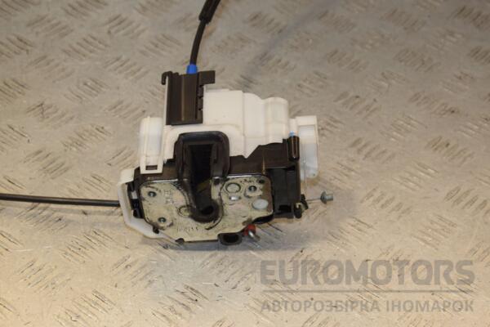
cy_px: 164
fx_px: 1184
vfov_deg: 15.7
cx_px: 245
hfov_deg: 23.4
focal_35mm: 87
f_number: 8
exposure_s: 1/200
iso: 800
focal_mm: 58
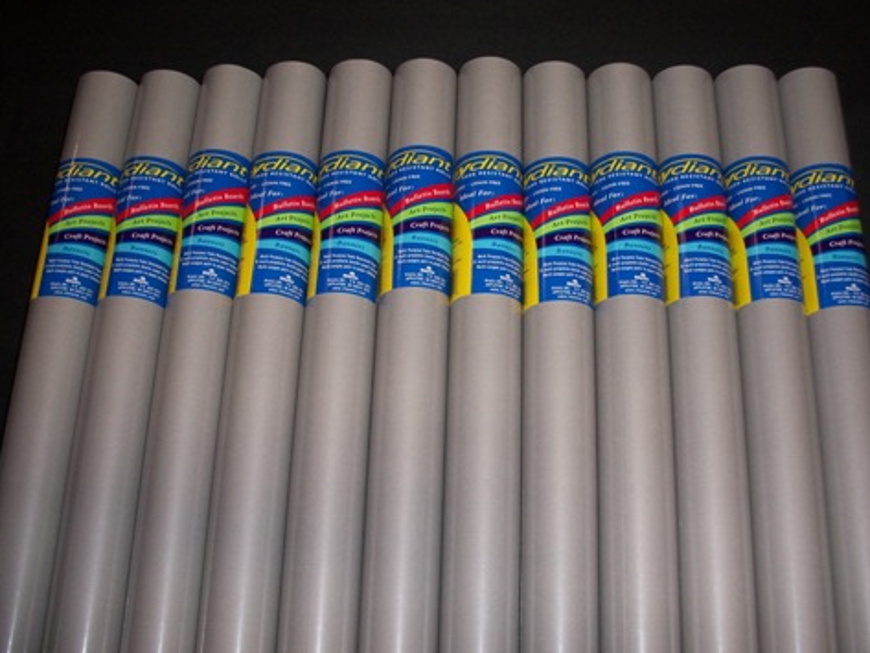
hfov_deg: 50.1
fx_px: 930
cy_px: 330
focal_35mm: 37
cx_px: 454
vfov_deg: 38.7
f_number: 3.1
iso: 200
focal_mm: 6.3
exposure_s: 1/125
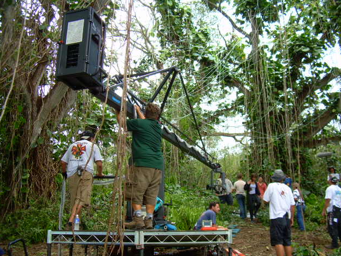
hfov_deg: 47.9
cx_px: 172
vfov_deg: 36.8
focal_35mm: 39
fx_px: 384
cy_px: 130
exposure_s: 1/30
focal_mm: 6.3
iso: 50
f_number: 2.8
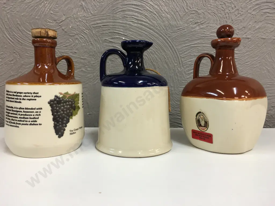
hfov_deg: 61.7
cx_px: 138
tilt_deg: -4.2
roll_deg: -1.6
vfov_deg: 48.2
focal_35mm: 29
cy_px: 103
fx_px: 230
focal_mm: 4.15
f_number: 2.2
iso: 32
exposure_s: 1/17
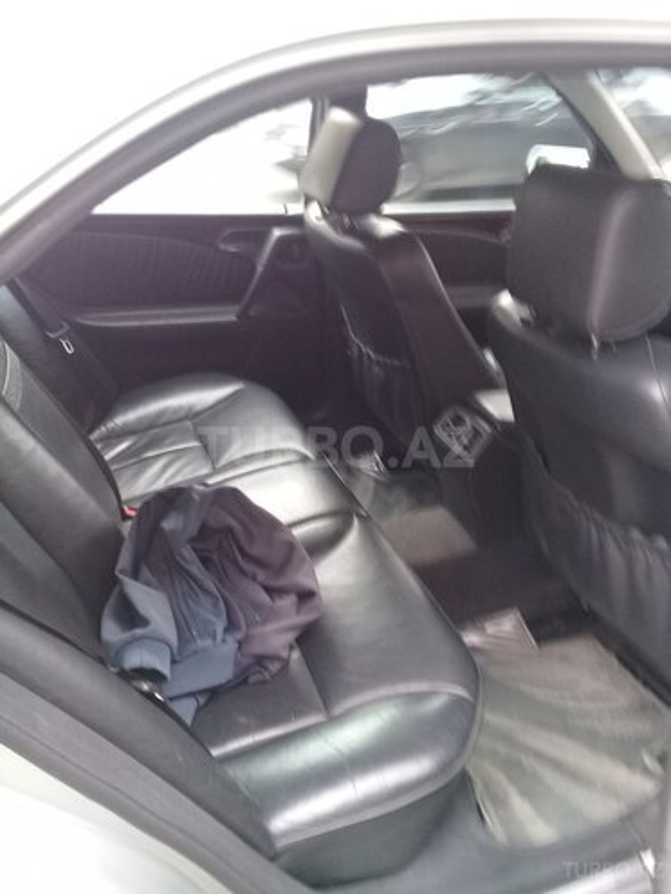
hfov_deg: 45.4
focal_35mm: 31
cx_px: 336
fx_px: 801
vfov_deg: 58.4
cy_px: 447
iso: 80
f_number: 2.2
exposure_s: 1/33
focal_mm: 3.3
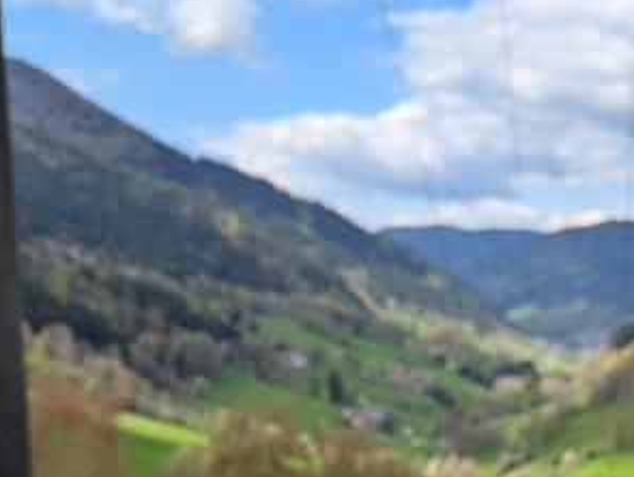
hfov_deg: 29.2
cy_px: 578
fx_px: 1192
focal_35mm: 65
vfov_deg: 21.0
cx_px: 496
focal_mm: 6.81
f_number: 1.85
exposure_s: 1/1348
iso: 47
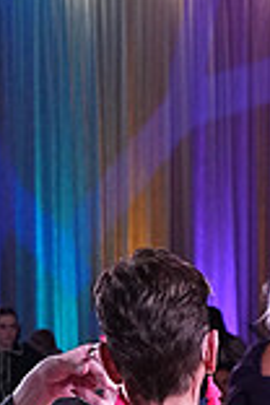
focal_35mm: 205
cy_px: 691
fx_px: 2306
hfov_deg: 6.7
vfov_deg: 9.6
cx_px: -25
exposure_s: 1/250
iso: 2500
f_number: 5.6
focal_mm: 37
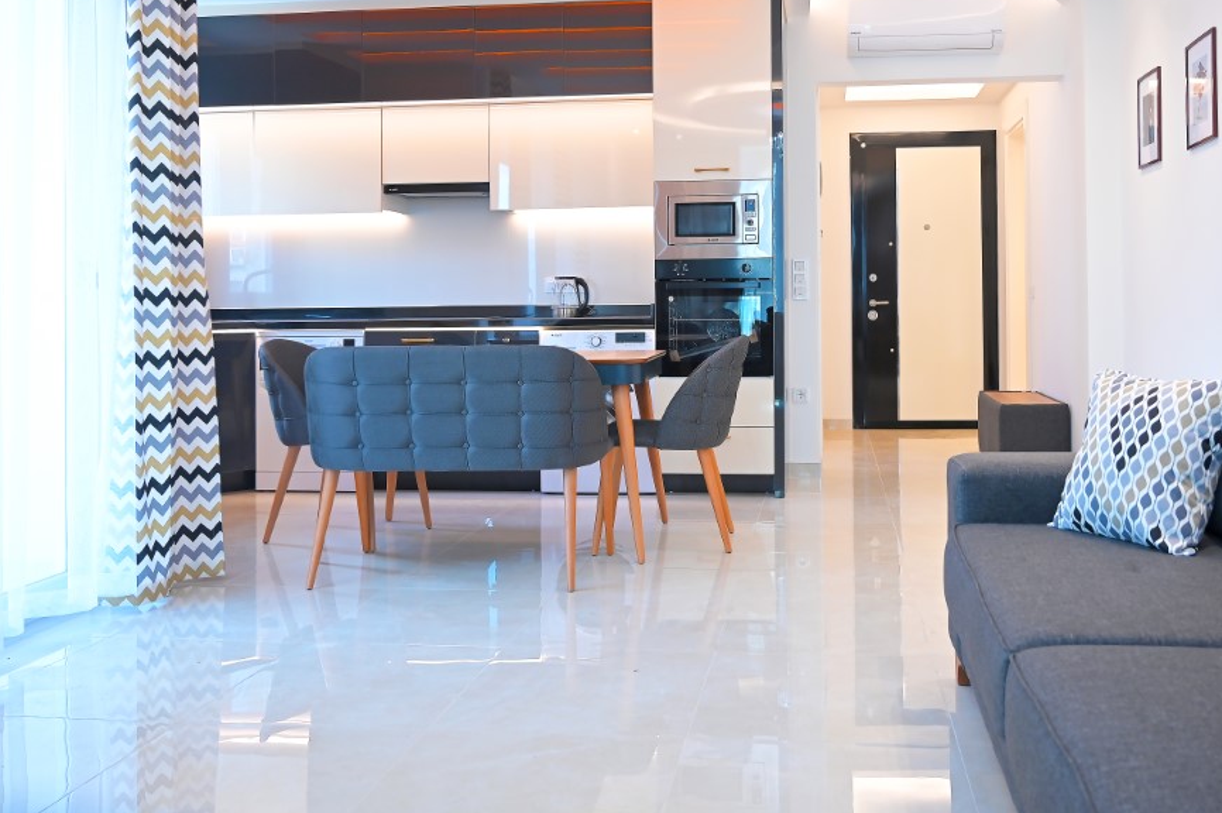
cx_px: 732
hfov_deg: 58.3
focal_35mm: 32
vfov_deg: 40.7
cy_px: 295
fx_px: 1085
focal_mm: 24
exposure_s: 1/40
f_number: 4
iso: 640
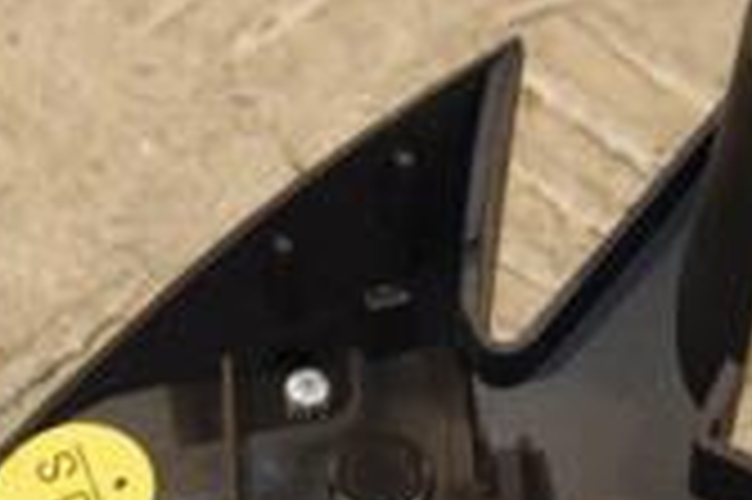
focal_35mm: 486
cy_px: 311
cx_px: 419
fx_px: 10142
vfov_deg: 2.8
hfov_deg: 4.2
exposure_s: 1/125
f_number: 5.6
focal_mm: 90
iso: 800
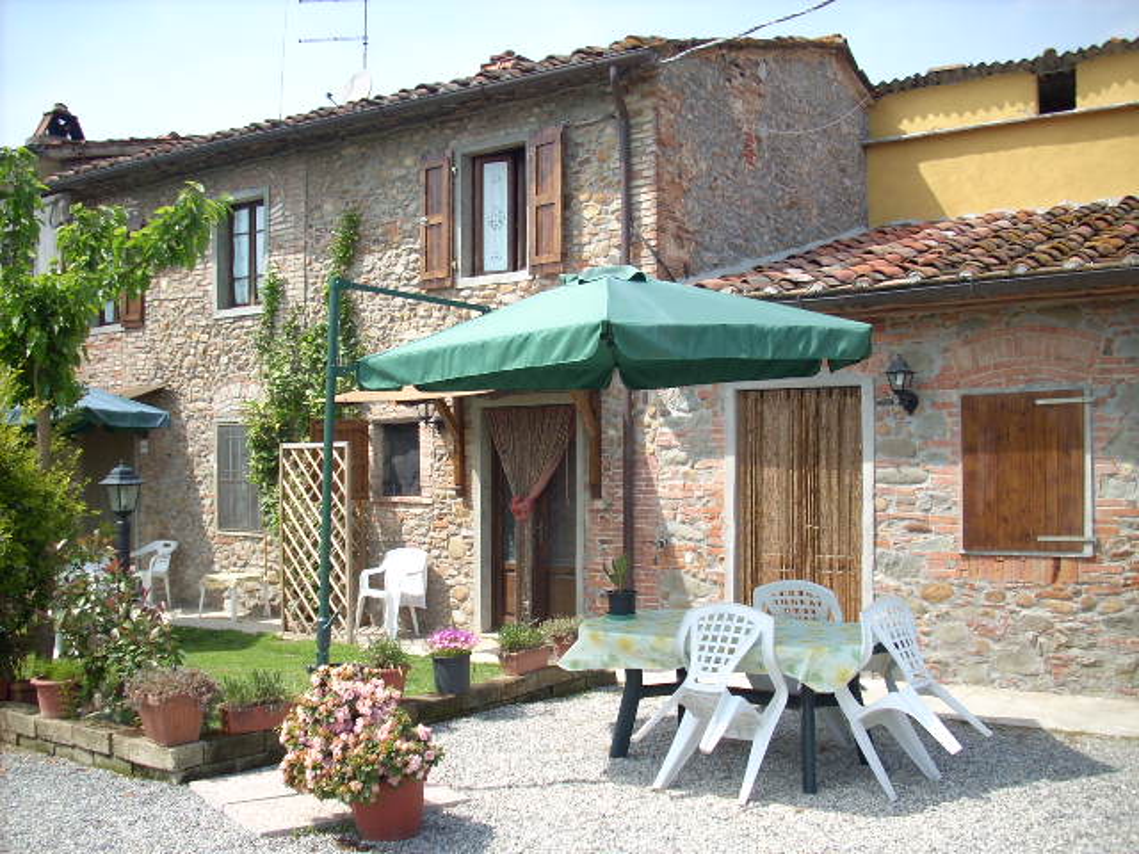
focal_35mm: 37
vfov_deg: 38.7
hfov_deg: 50.1
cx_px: 570
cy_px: 427
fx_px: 1217
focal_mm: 6.2
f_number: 5.6
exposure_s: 1/136
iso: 64
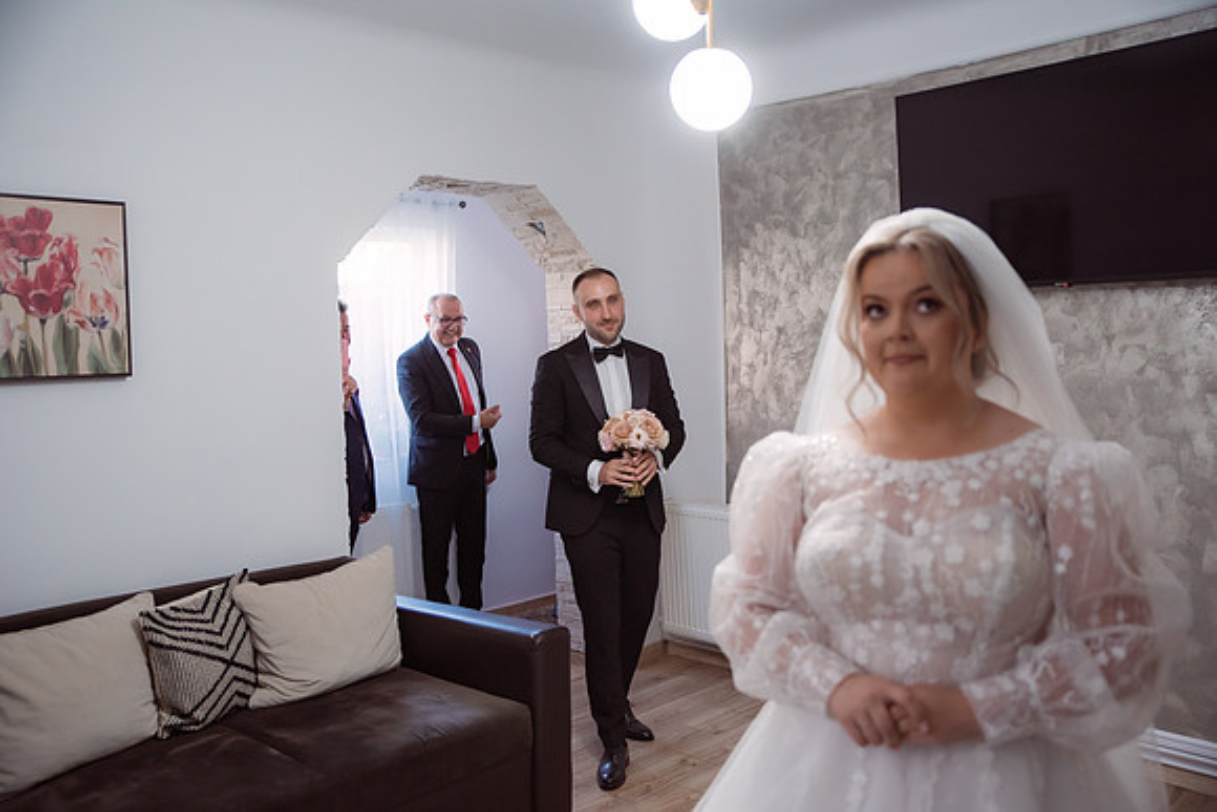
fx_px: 1183
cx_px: 608
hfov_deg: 54.4
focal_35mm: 35
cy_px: 406
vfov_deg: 37.9
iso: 1600
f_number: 2.8
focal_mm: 35
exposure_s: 1/200
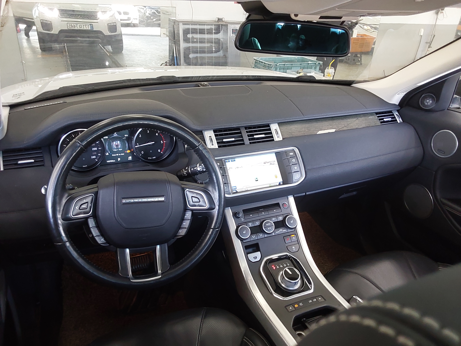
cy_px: 173
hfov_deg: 63.4
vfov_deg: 49.7
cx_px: 230
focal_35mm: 28
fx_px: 373
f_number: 1.9
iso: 200
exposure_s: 1/60
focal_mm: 2.91
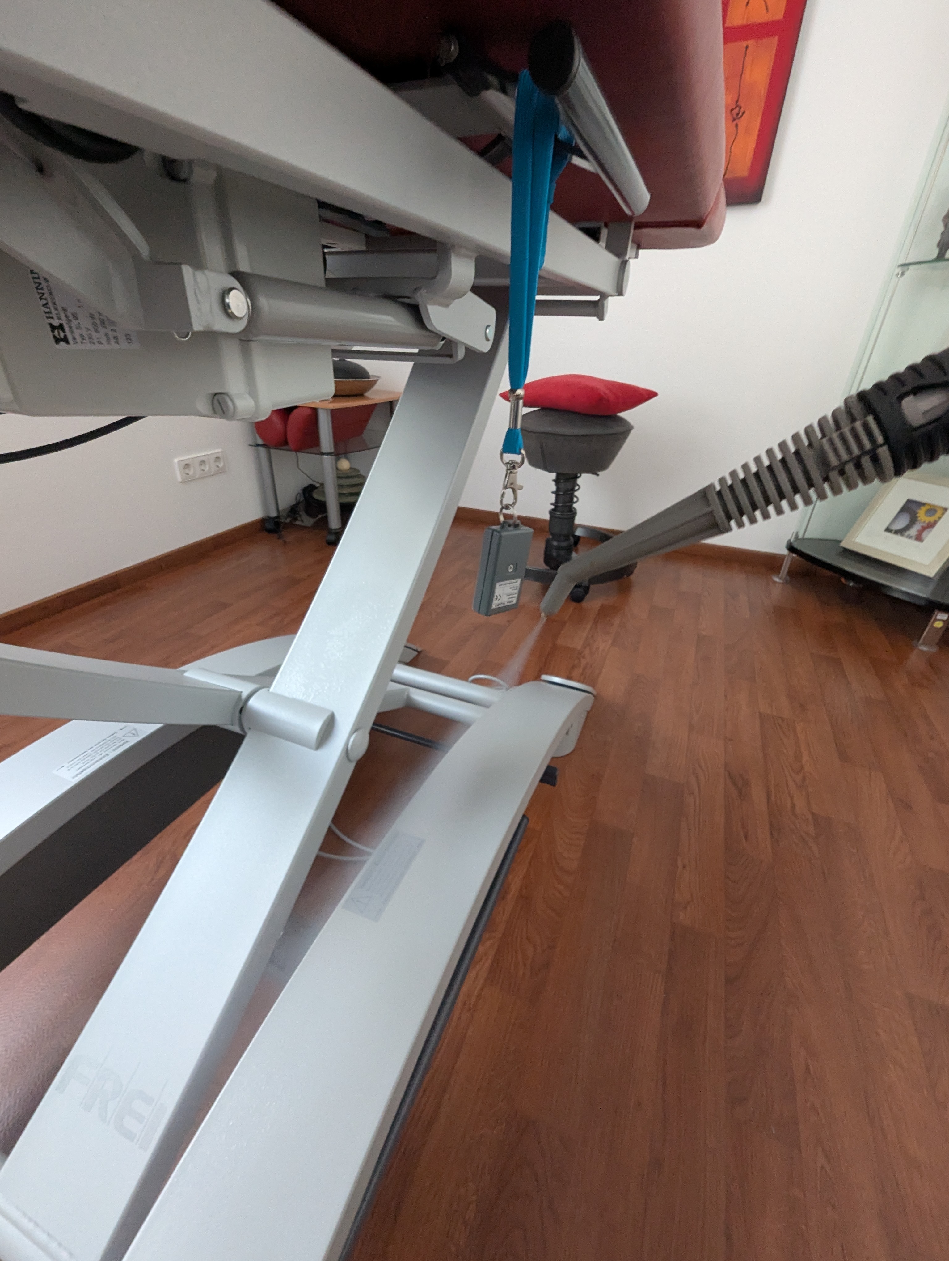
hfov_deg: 90.1
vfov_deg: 106.1
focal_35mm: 13
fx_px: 474
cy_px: 630
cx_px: 474
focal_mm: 1.95
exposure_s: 1/36
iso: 383
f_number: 2.2
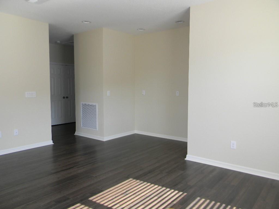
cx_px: 140
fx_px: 226
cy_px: 104
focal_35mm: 28
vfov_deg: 49.7
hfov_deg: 63.4
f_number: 3.5
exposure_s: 1/34.7
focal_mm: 5
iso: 80
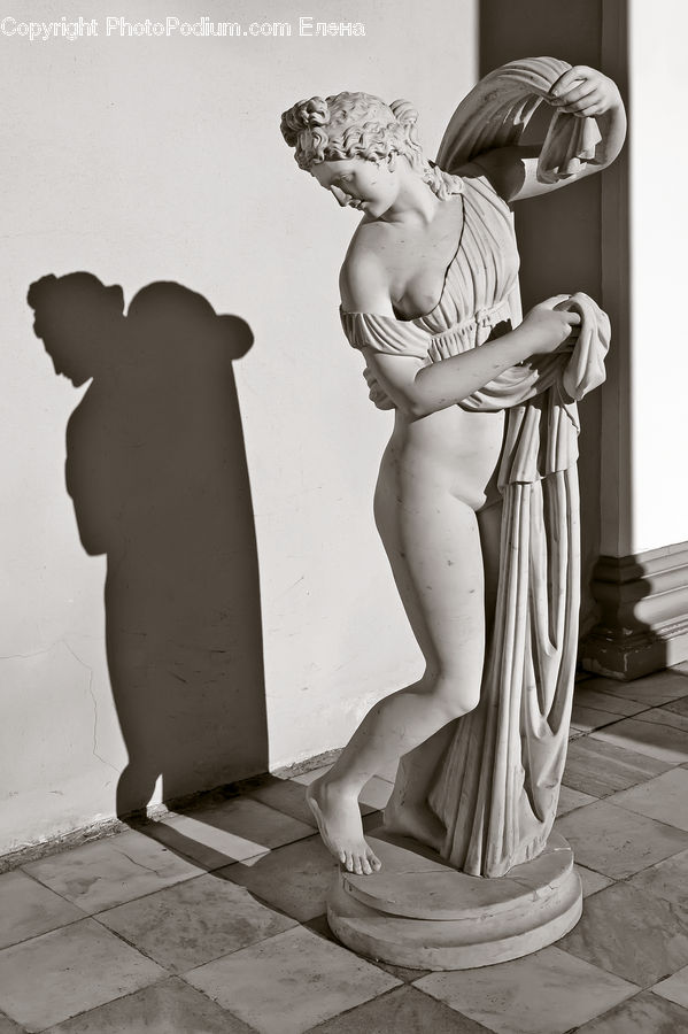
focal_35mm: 33
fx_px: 947
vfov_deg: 57.2
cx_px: 344
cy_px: 517
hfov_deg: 39.9
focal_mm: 22
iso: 100
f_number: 8
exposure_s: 1/1000
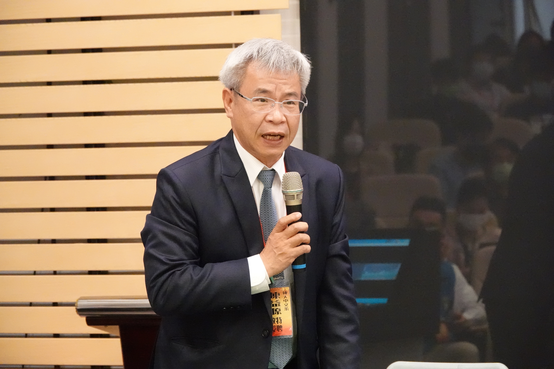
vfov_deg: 8.4
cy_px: 184
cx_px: 277
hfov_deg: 12.5
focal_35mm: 164
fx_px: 2524
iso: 6400
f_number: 4
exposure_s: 1/125
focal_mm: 60.29
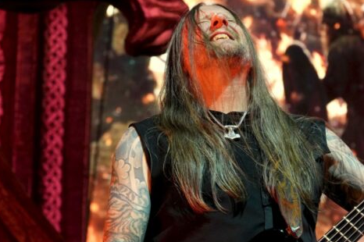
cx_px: 228
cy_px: 136
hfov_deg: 8.1
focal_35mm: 255
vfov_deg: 5.4
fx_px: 2575
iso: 2000
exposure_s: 1/160
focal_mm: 103
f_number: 5.6
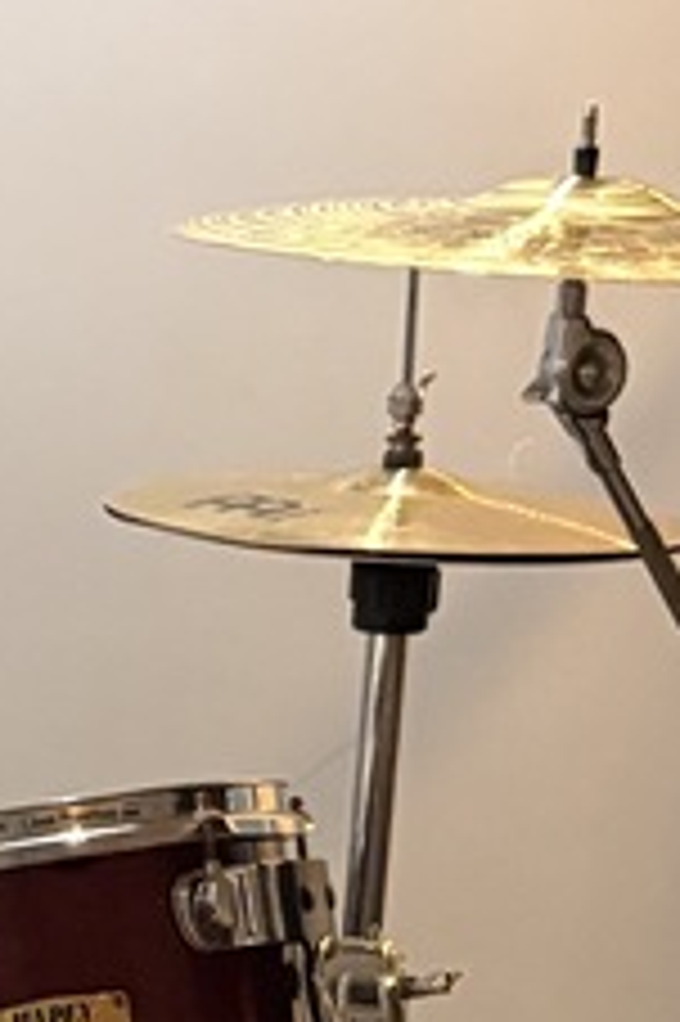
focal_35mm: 143
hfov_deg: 8.9
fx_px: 4058
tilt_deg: -14.3
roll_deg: +0.2
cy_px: 1175
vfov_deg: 14.0
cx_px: -815
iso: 640
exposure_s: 1/30
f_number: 1.6
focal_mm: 5.96
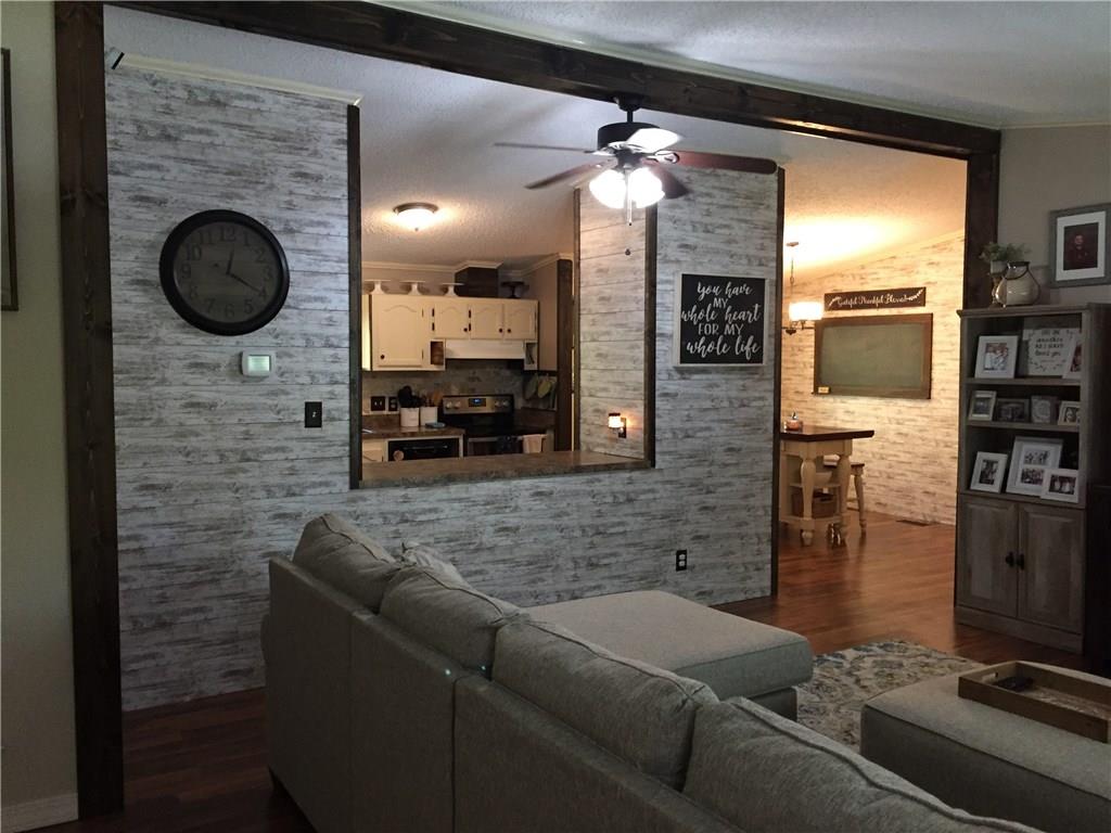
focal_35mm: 29
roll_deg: -0.4
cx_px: 556
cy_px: 416
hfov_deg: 61.7
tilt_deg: -3.7
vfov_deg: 48.2
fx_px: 931
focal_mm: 4.15
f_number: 2.2
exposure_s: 1/30
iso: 200
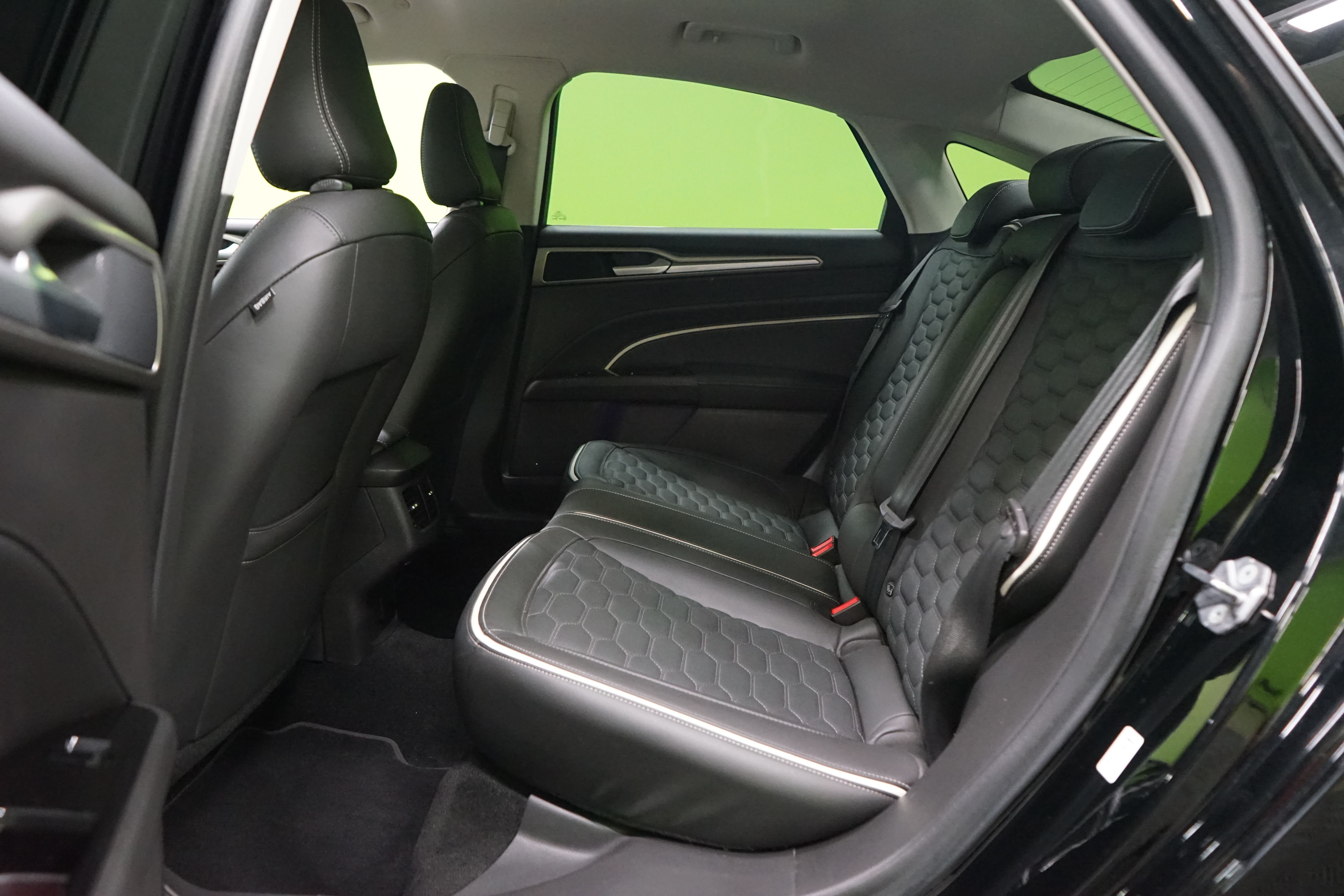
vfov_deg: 46.4
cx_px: 672
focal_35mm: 28
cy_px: 448
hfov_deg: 65.5
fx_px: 1045
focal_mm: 28
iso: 6400
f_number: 5
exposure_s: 1/50
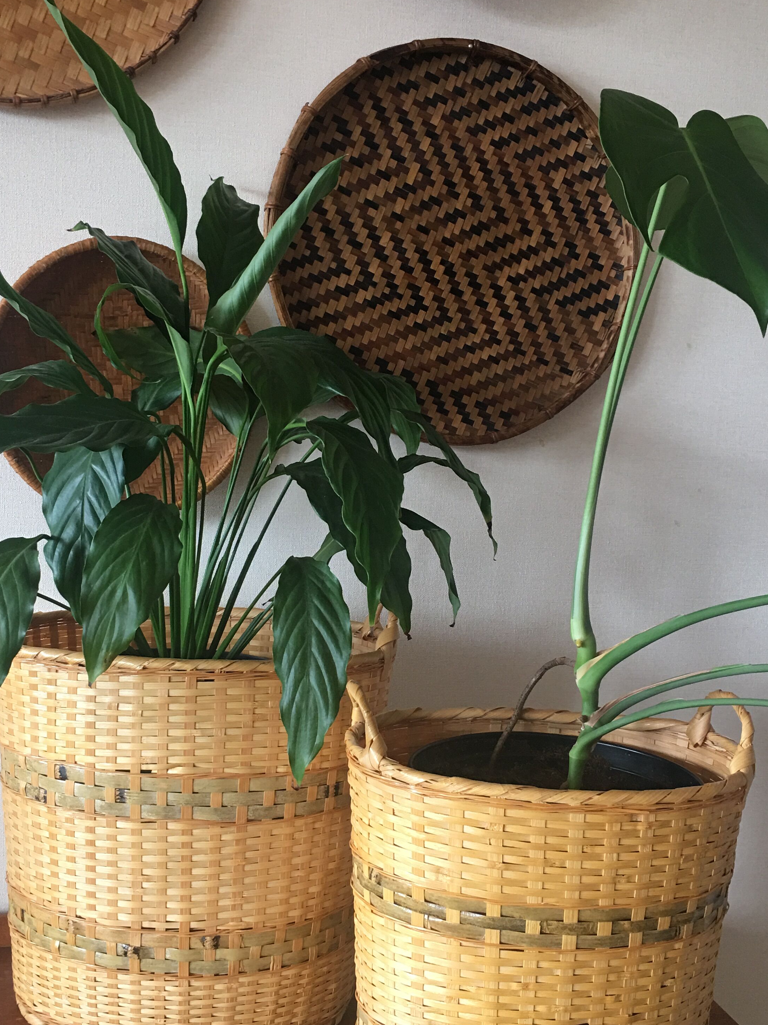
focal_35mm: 40
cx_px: 354
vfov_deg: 46.8
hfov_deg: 35.9
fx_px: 1183
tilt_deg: -6.9
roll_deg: -4.2
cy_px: 540
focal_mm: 4.15
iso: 50
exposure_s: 1/33
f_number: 2.2
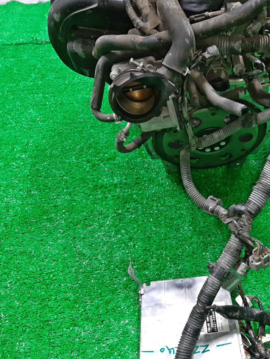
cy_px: 183
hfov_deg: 38.6
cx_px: 204
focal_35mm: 36
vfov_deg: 51.4
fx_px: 374
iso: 174
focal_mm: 3.93
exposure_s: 1/50
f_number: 1.7
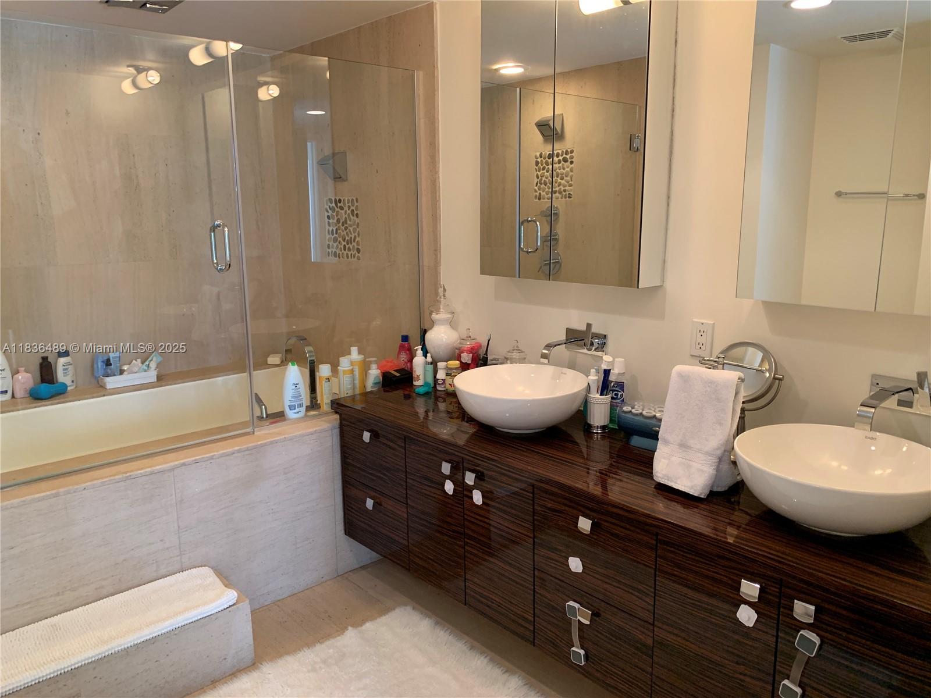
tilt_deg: -10.2
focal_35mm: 26
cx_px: 466
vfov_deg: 53.1
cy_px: 349
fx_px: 699
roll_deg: +0.1
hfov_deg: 67.3
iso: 200
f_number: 1.8
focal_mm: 4.25
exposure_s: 1/60
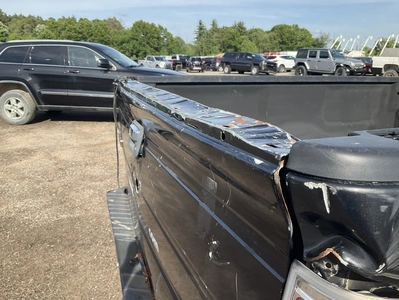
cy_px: 150
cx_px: 200
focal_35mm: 29
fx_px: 334
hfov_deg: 61.7
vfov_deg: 48.2
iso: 25
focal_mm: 3
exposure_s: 1/781
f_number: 1.8
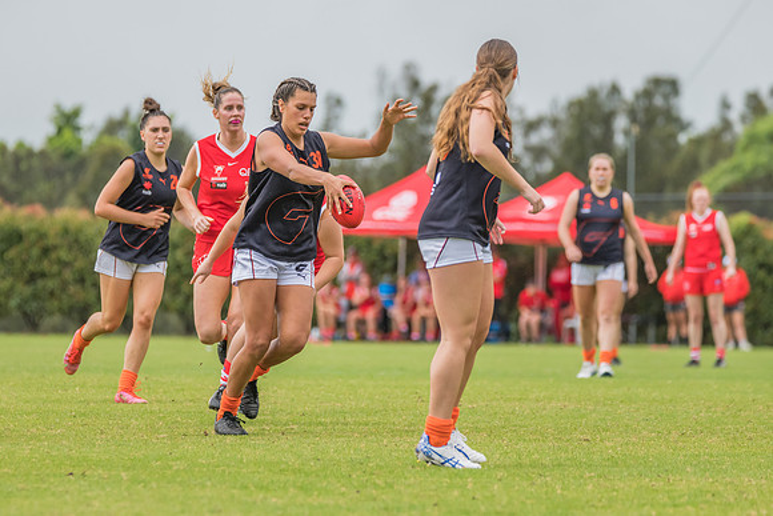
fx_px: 8516
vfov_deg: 3.5
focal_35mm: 397
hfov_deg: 5.2
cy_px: 242
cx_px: 340
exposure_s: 1/1250
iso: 800
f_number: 7.1
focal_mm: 320
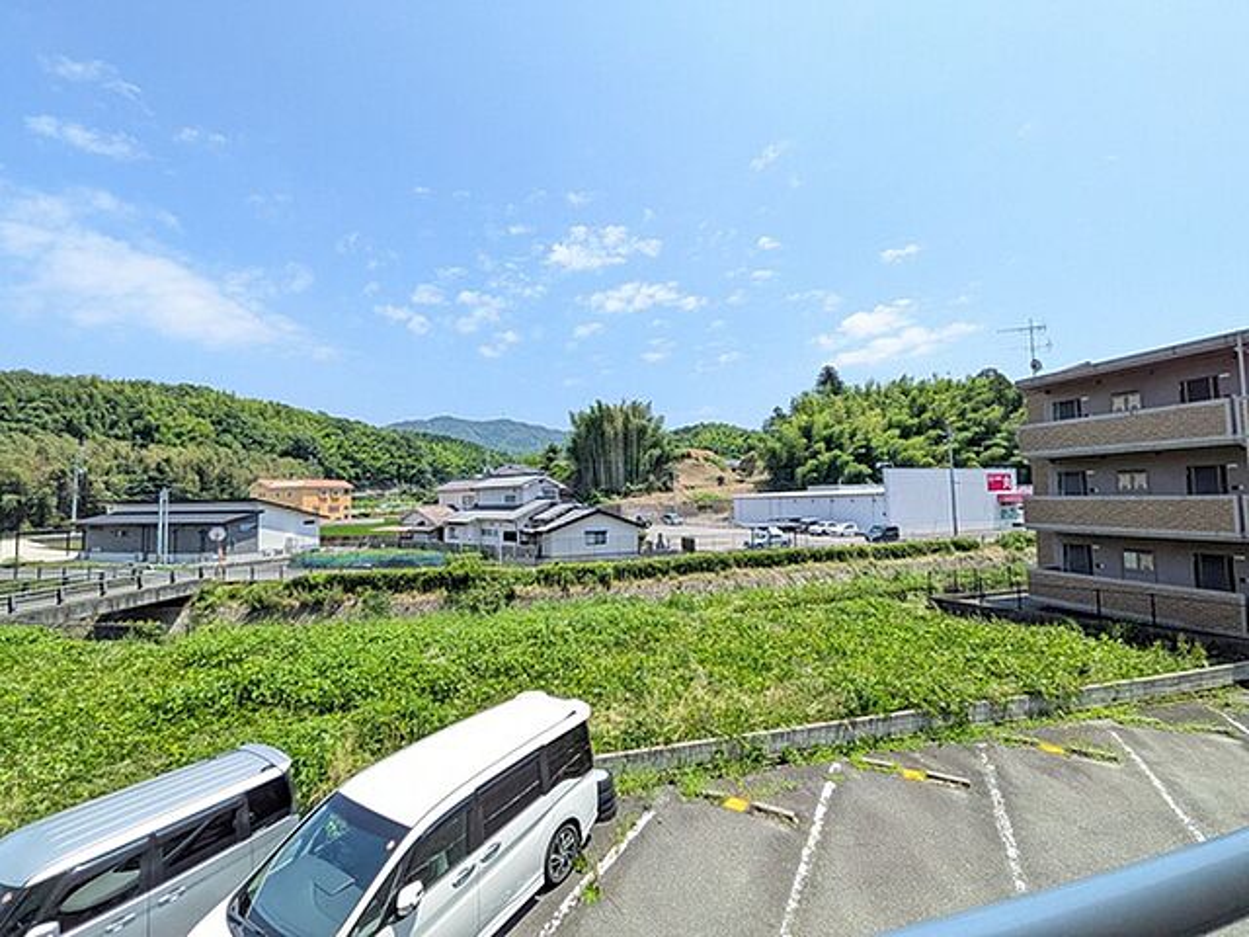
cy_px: 468
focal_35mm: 14
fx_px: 505
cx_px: 624
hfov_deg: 102.1
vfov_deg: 85.7
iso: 133
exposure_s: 1/2915
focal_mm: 1.85
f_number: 2.2
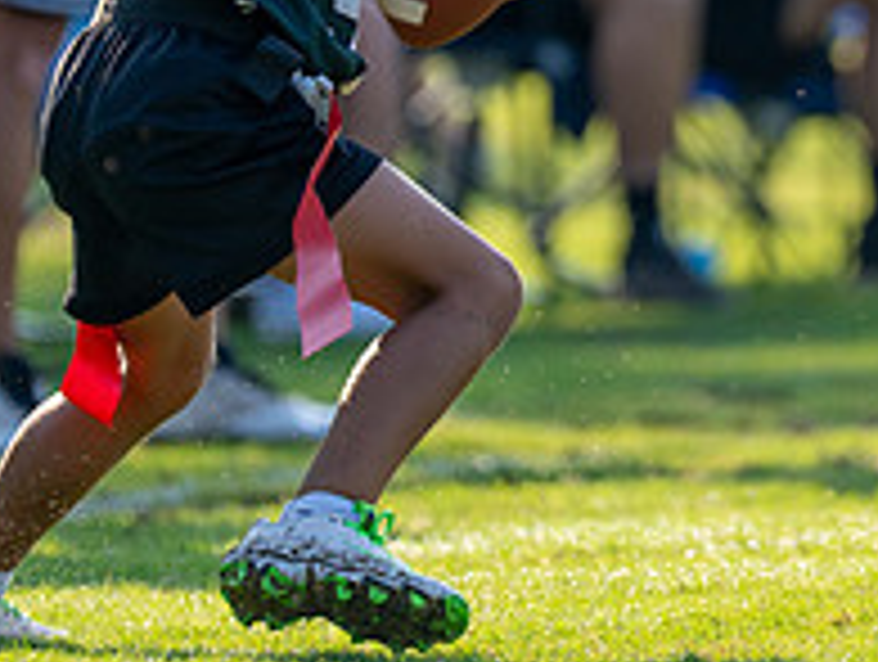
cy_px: -59
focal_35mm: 768
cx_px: 755
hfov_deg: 2.6
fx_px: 19516
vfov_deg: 1.9
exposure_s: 1/2000
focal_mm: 200
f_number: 2.8
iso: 250
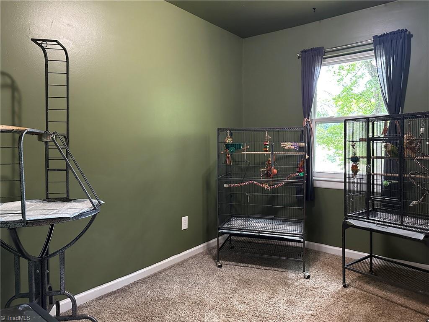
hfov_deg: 71.6
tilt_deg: -3.7
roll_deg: +0.0
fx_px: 297
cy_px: 161
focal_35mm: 24
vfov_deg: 56.8
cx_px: 214
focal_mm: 6.86
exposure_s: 1/42
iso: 640
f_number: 1.78
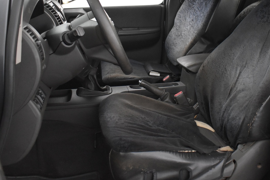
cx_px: 159
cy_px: 57
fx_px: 315
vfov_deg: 31.6
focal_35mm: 42
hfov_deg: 46.2
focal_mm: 18
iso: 2800
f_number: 3.5
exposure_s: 1/30
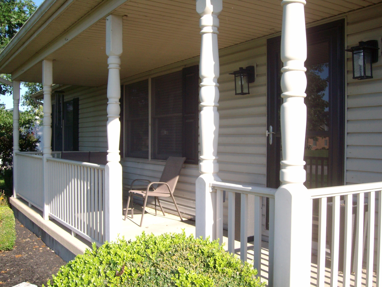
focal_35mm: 35
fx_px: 386
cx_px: 191
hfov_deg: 52.6
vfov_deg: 40.7
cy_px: 144
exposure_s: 1/97
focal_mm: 5.8
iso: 80
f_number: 7.2
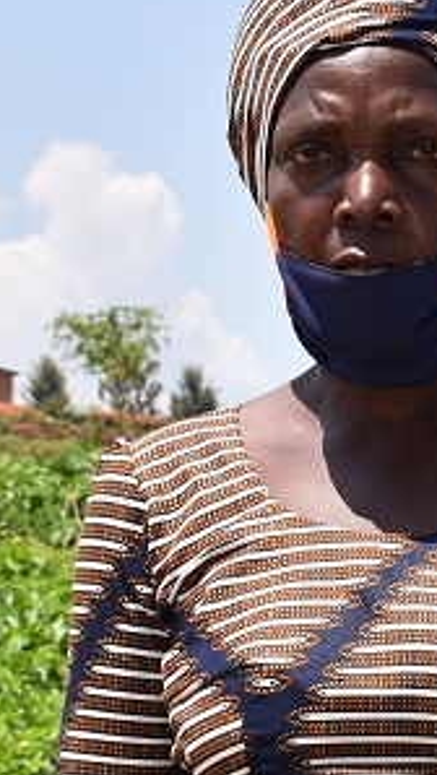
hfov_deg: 6.0
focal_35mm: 200
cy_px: 705
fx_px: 4113
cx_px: 778
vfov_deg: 10.7
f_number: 10
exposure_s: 1/200
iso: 100
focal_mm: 38
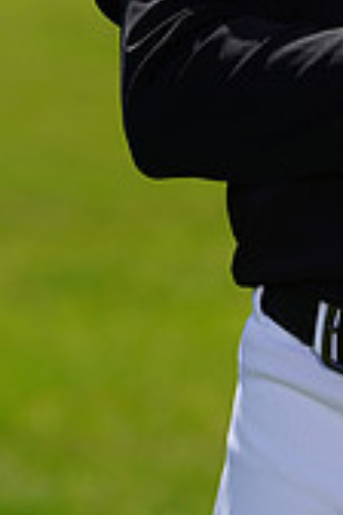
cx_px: 485
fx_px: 10589
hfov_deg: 1.9
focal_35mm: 741
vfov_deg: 2.8
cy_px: -248
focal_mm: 215
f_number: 8
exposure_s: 1/250
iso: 100
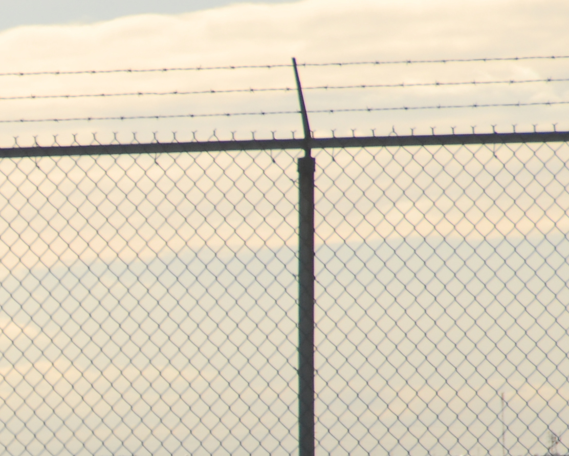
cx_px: -277
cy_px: 530
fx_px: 12397
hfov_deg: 2.6
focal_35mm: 736
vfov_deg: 2.1
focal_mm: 150
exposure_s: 1/1000
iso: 200
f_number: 8
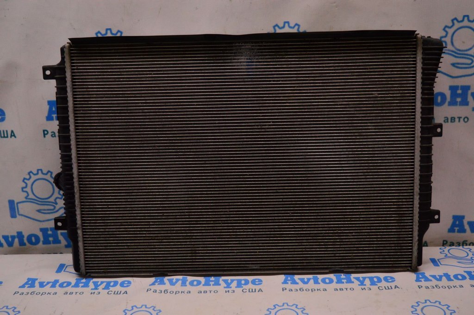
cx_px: 237
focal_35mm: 44
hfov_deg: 45.0
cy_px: 158
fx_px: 572
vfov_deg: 30.8
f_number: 4.2
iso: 1600
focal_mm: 29
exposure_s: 1/400
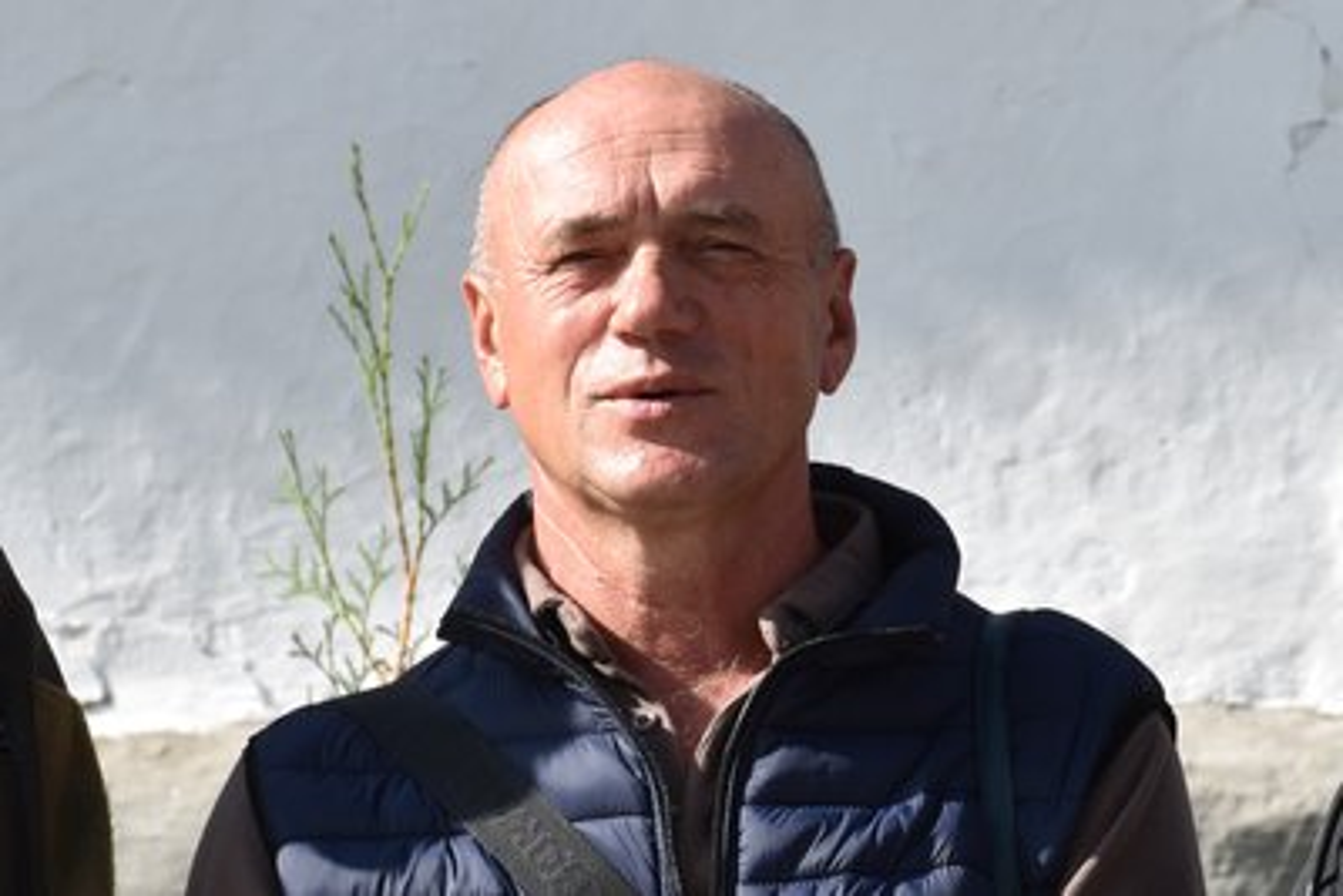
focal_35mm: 112
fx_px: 4198
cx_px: 672
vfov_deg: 12.2
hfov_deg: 18.2
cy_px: 448
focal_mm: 75
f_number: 9
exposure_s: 1/320
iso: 200
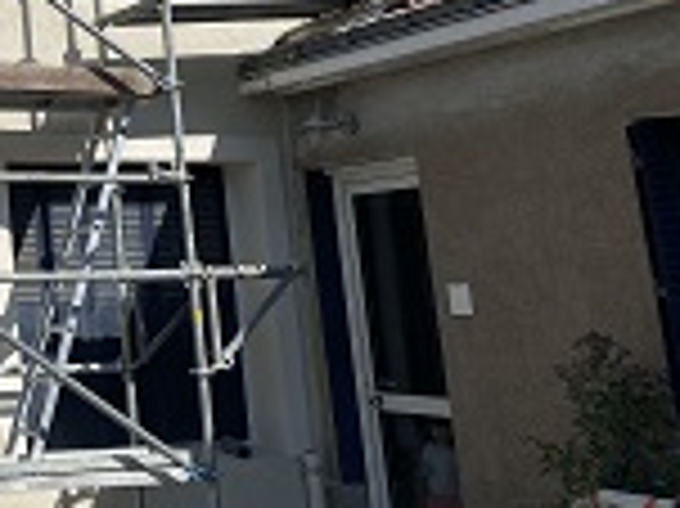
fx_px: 1354
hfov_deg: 24.5
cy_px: -31
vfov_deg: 20.4
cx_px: -212
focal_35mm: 69
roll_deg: +1.6
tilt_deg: +14.0
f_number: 1.8
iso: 32
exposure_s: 1/5495
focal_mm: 4.25
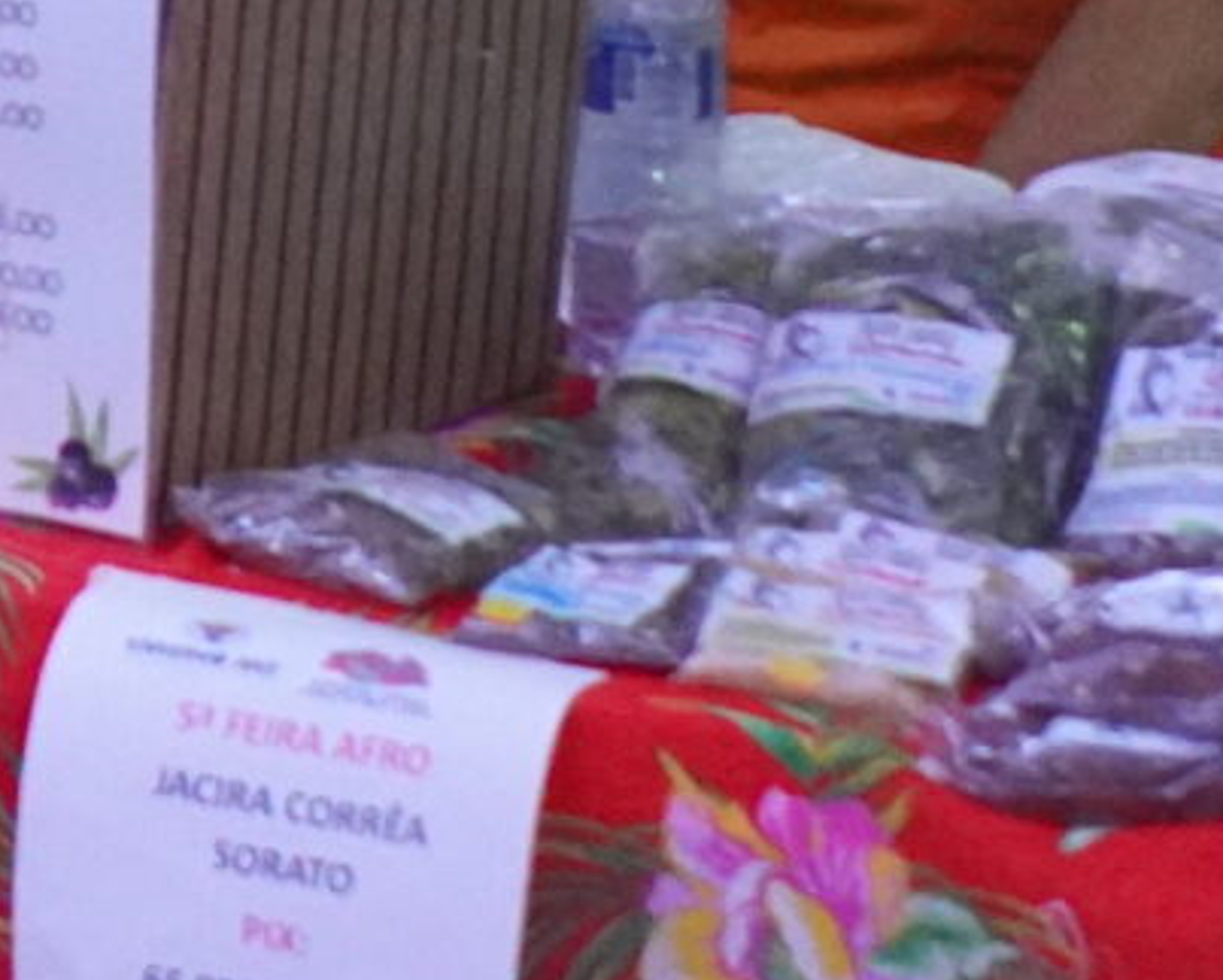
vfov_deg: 3.4
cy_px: -1543
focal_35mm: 447
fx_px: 16191
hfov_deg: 4.2
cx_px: -2115
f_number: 4
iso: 6400
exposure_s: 1/160
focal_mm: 50
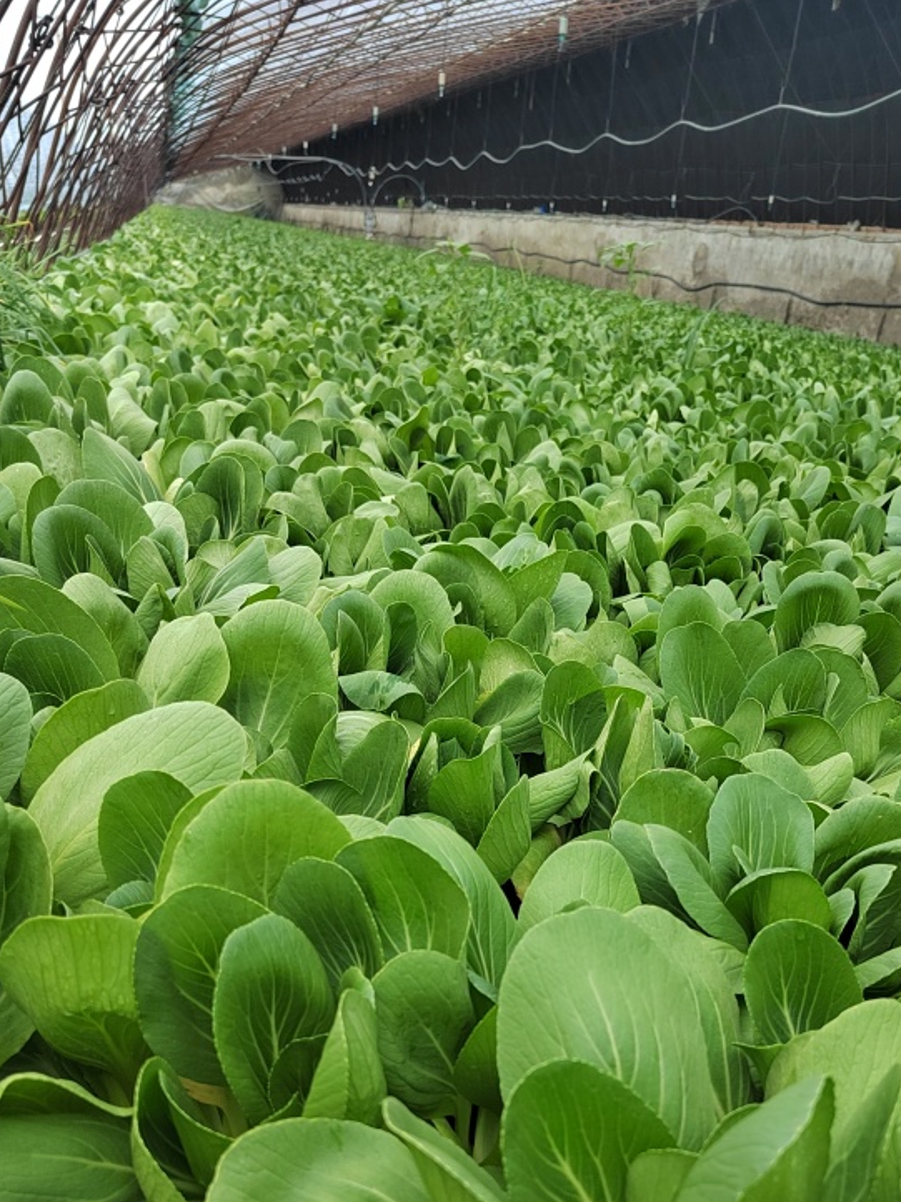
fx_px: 1181
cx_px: 563
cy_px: 875
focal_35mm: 34
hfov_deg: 41.5
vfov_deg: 52.0
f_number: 1.9
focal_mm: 5.52
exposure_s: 1/1093
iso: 600
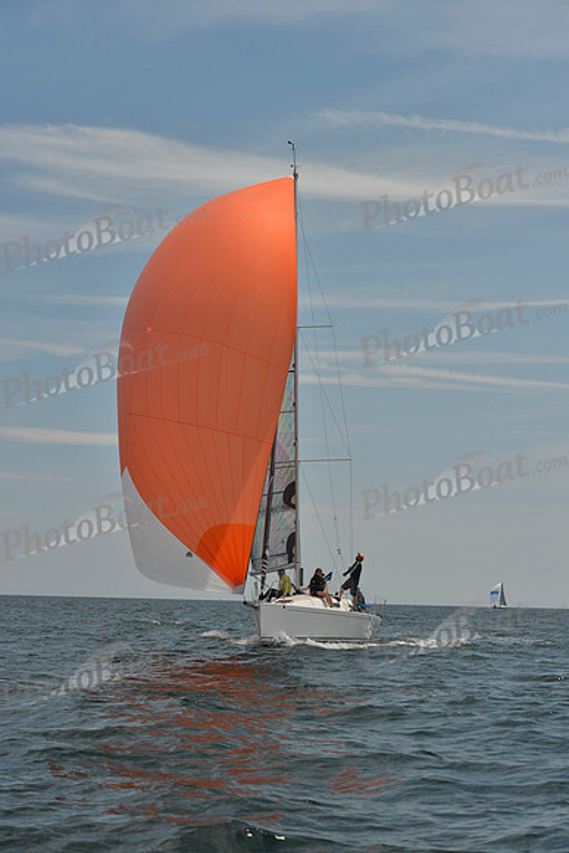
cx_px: 284
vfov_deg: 27.0
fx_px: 1777
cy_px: 426
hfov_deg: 18.2
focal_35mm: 75
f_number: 8
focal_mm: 75
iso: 400
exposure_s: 1/800
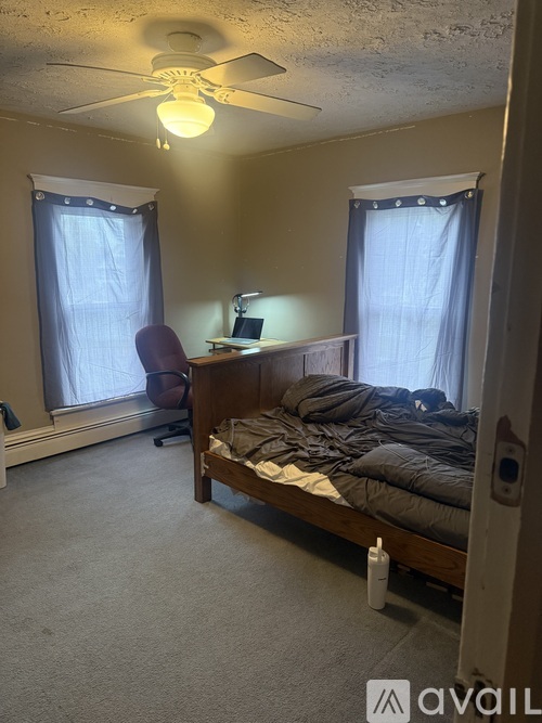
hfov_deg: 56.8
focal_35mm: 24
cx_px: 271
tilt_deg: -12.0
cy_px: 362
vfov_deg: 71.6
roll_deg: -1.7
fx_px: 501
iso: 400
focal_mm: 6.76
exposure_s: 1/60
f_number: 1.78
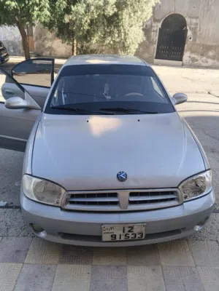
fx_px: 194
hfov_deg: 58.9
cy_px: 146
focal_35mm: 23
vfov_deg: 73.9
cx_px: 110
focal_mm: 4.09
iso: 50
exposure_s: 1/83.6
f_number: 1.6
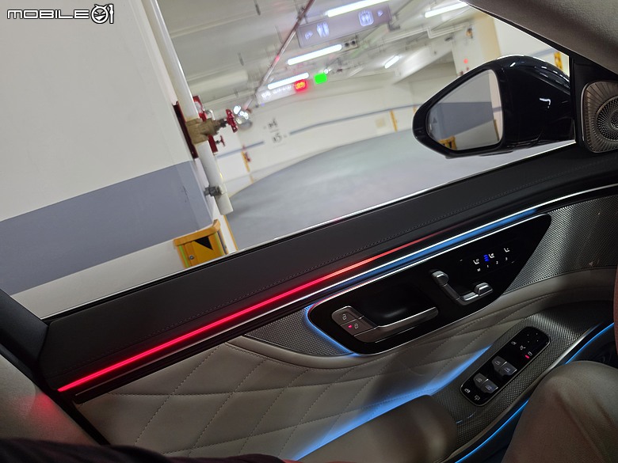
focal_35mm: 23
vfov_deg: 58.9
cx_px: 309
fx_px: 411
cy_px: 232
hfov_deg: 73.9
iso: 250
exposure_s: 1/120
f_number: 1.4
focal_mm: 6.5
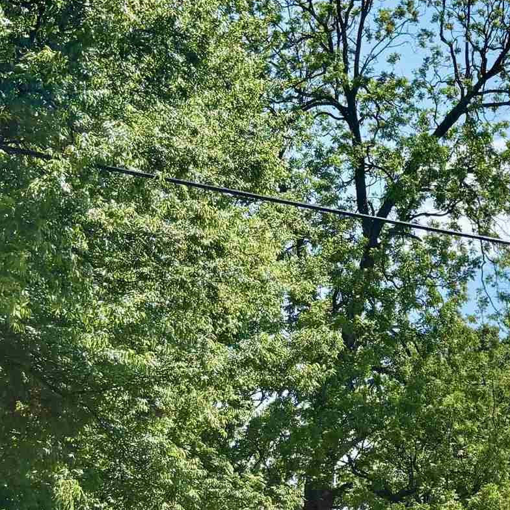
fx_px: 1500
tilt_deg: +6.4
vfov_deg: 19.0
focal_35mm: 90
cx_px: 551
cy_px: 448
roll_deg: +0.3
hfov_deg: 18.6
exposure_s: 1/4630
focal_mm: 5.96
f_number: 1.6
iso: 50
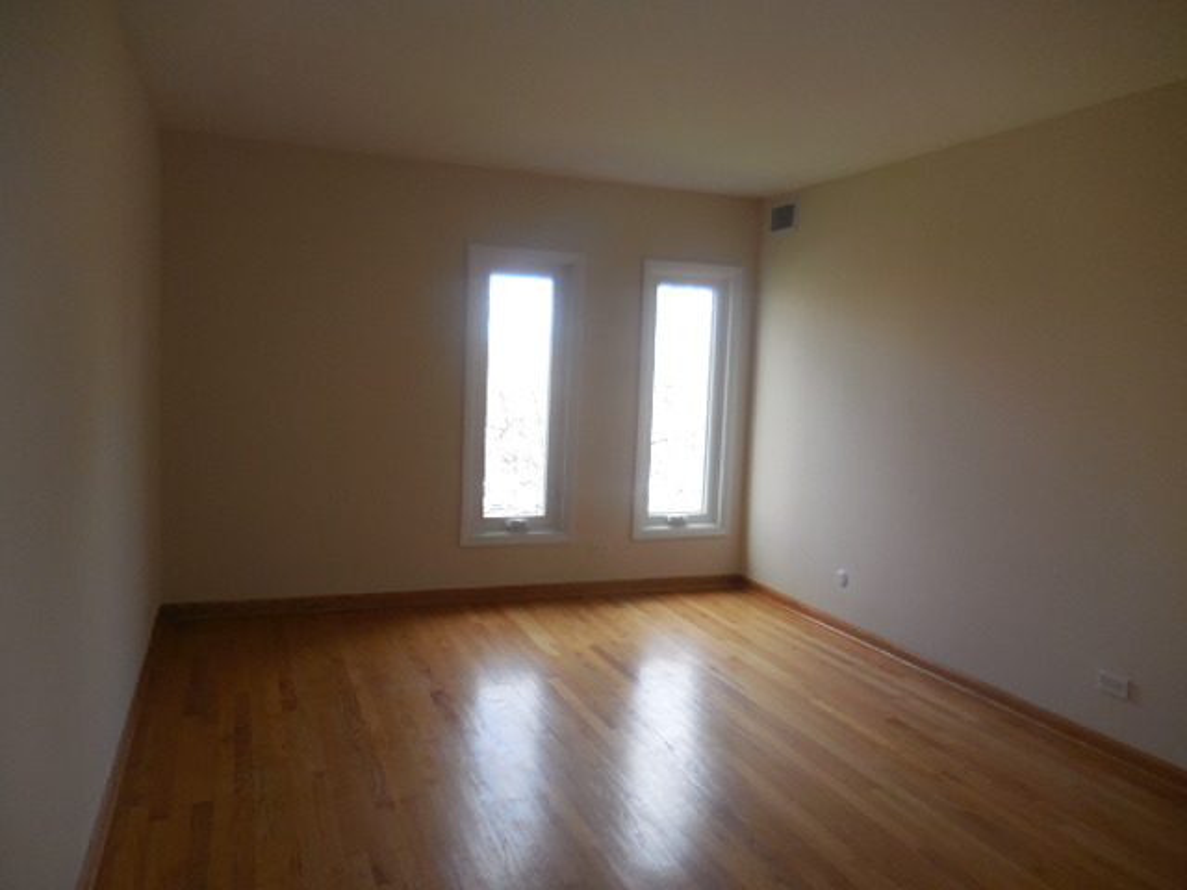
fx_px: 857
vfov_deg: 54.9
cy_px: 445
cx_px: 594
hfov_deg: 69.4
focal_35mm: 25
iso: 125
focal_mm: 4.5
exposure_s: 1/50
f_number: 3.3
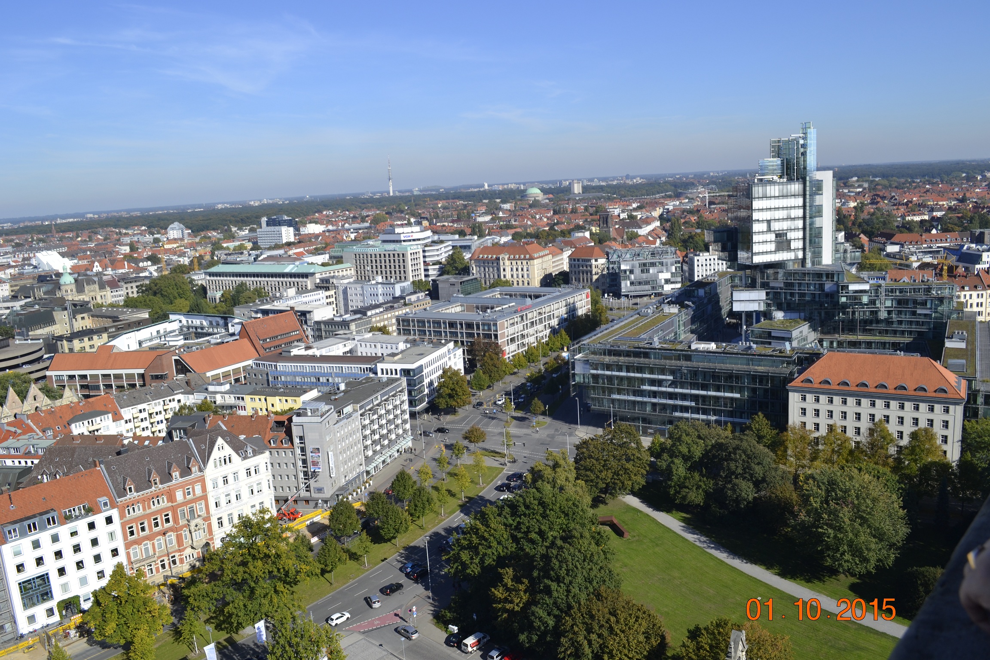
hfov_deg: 67.4
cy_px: 330
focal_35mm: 27
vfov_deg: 47.9
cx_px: 495
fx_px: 742
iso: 100
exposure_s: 1/250
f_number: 8
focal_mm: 18
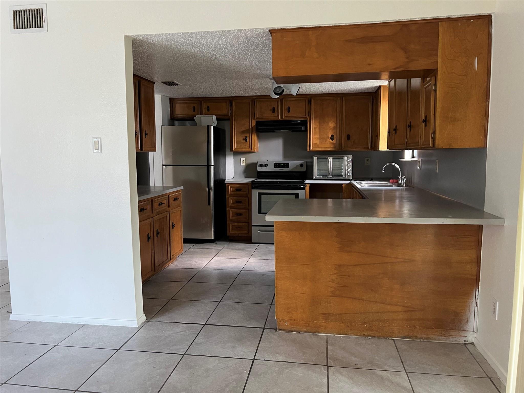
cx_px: 262
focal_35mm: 26
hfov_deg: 67.3
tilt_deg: -8.6
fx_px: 394
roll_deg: +0.0
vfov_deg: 53.1
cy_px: 196
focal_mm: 5.7
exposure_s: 1/60
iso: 320
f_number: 1.5
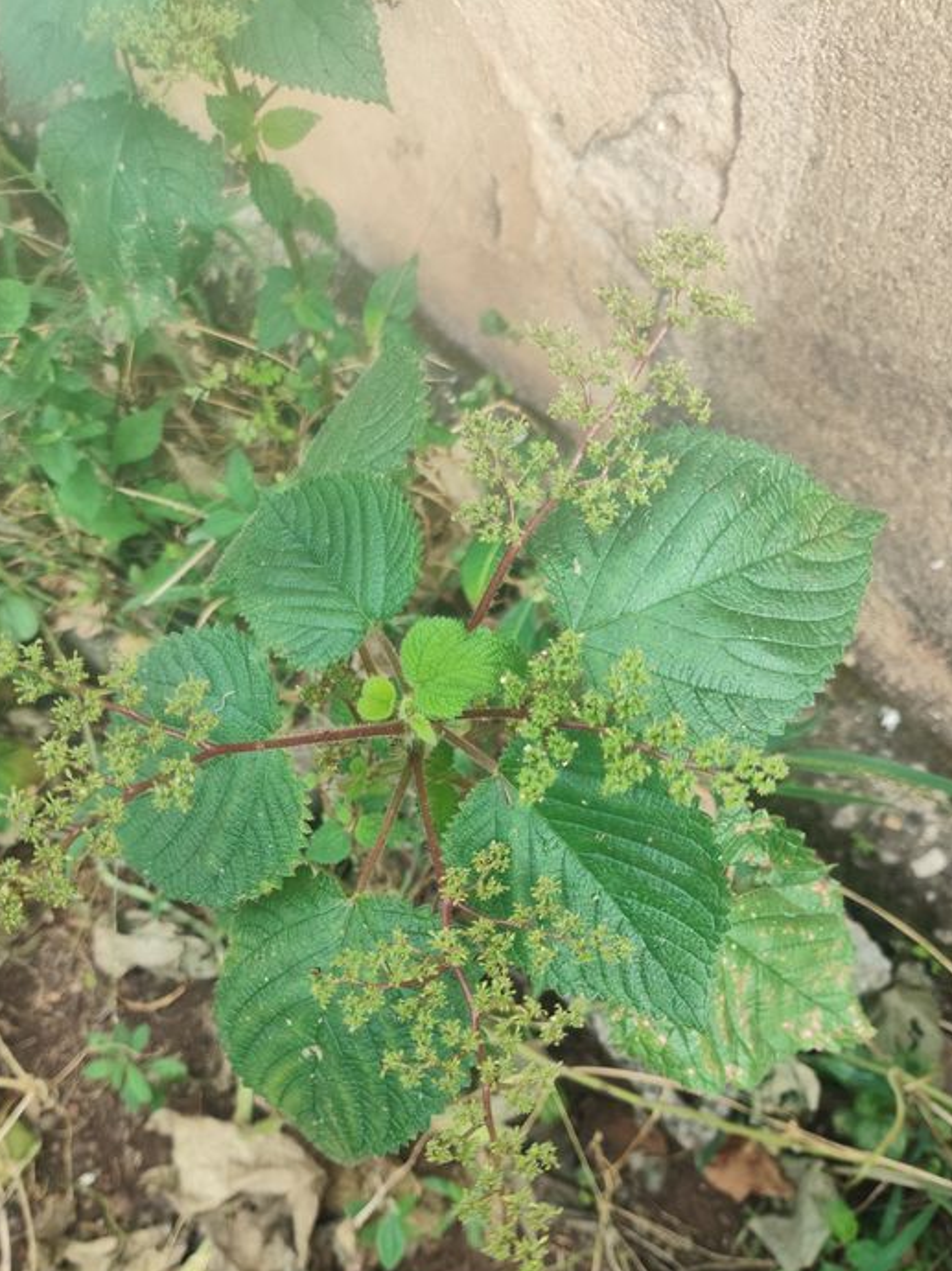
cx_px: 453
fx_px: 1064
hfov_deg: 48.2
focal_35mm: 29
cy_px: 729
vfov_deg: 61.4
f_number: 1.79
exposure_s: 1/200
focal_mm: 4.71
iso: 64
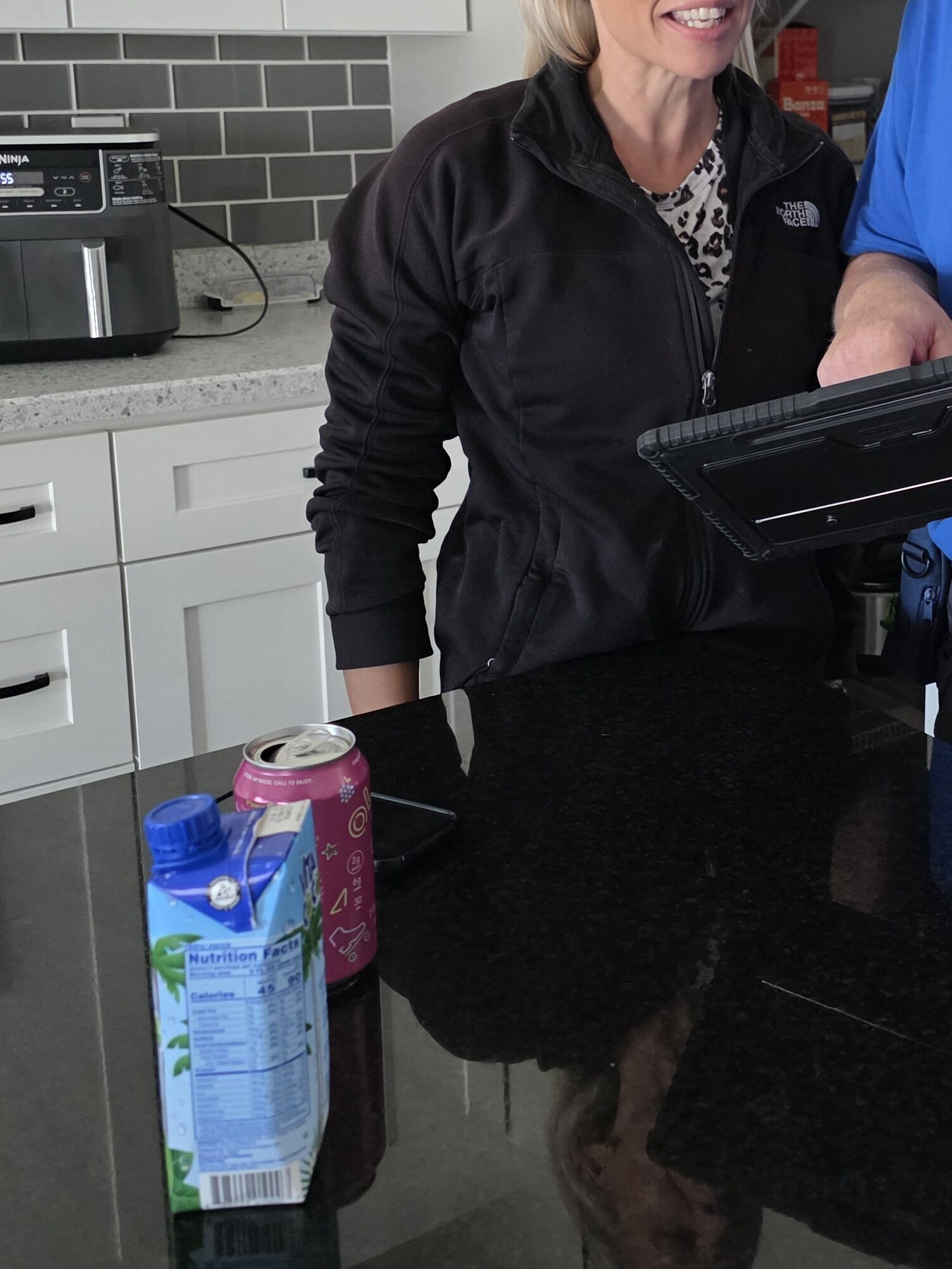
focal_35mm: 46
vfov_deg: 40.6
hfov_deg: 30.5
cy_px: 402
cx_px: 809
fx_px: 1687
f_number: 1.7
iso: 800
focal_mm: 6.3
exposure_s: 1/120
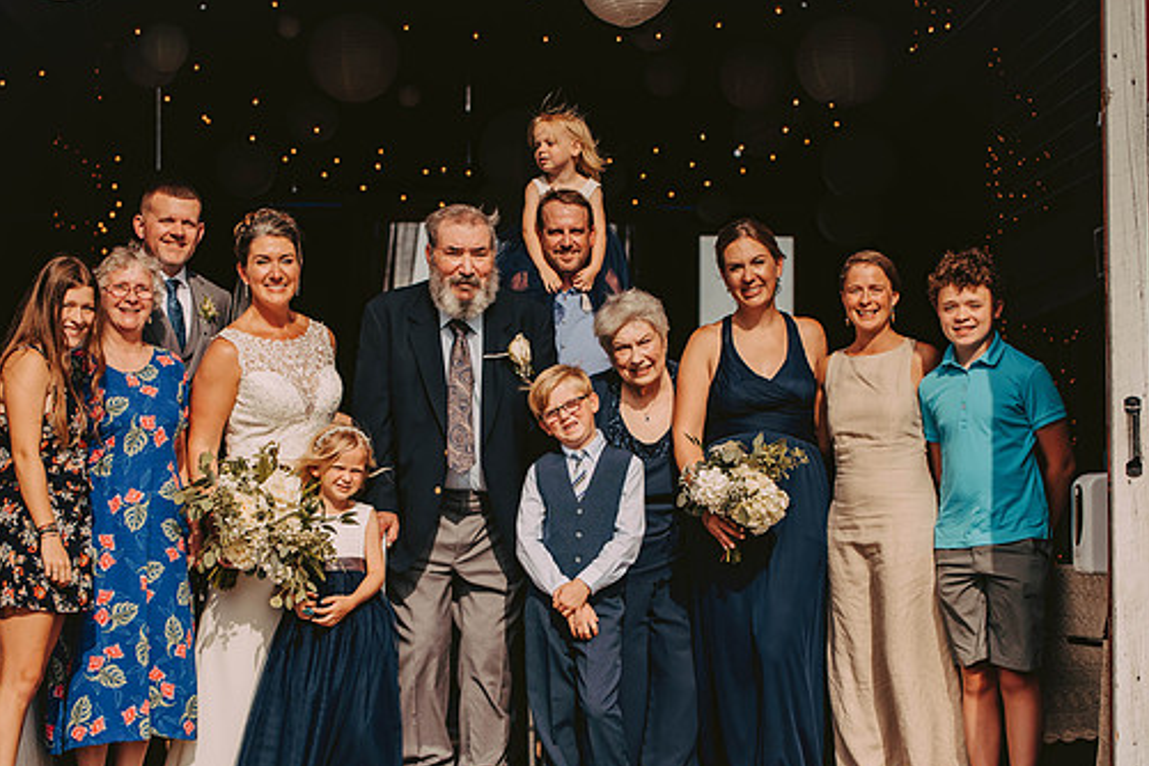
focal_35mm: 81
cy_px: 437
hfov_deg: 25.1
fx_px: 2585
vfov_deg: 16.8
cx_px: 530
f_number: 2.8
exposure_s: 1/3200
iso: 200
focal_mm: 70
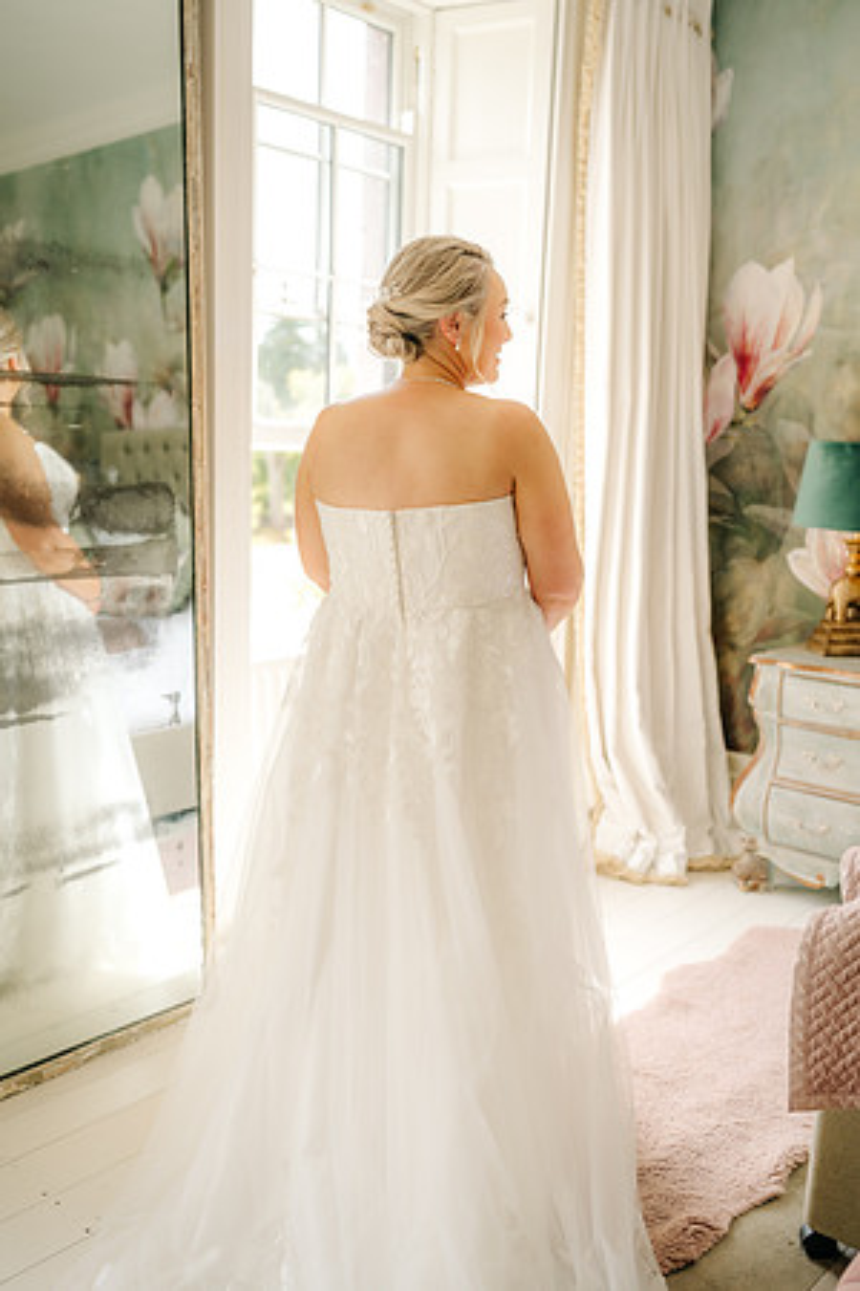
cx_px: 430
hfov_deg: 37.9
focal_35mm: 35
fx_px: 1254
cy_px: 646
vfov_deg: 54.4
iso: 100
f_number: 2.2
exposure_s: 1/200
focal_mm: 35
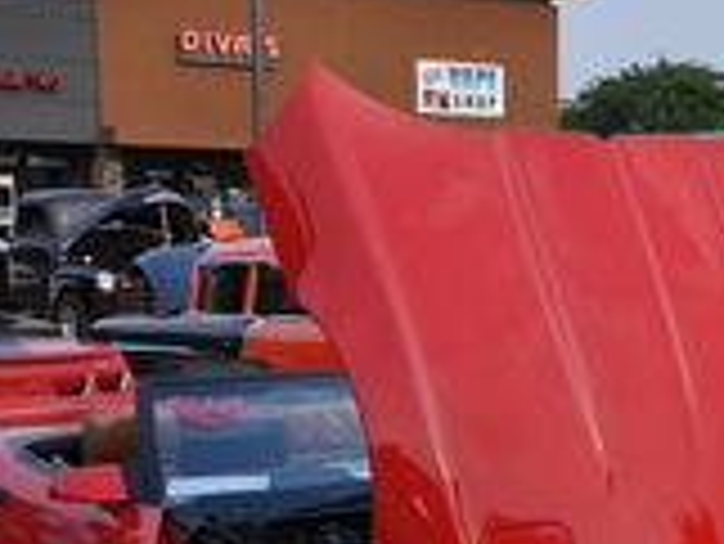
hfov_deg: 19.7
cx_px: 893
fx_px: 1947
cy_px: 434
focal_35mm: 93
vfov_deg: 15.8
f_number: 11
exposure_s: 1/125
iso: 200
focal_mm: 26
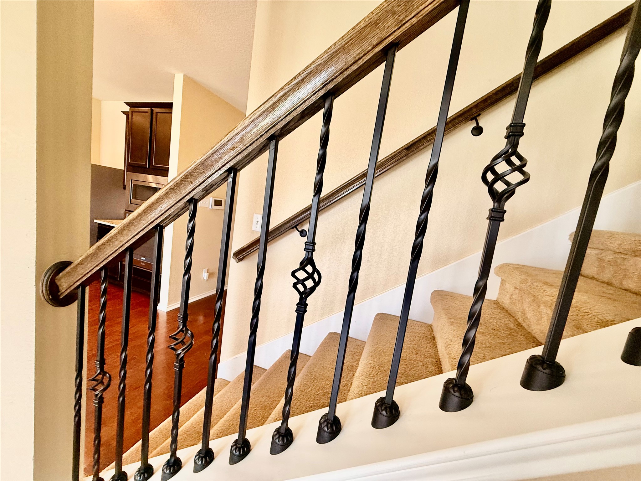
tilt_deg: -6.2
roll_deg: -8.0
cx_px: 320
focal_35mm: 14
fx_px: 259
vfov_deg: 85.7
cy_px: 240
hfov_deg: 102.1
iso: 250
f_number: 2.2
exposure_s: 1/60
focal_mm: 2.22
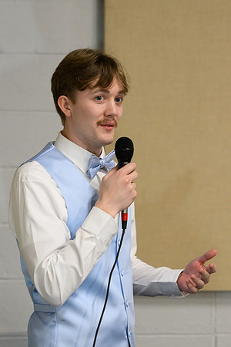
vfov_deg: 15.2
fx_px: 1299
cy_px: 174
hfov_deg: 10.2
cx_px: 116
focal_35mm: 135
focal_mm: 135
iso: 6400
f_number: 4
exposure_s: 1/200
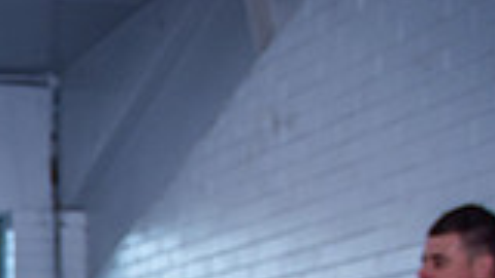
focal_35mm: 91
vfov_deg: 11.6
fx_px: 1194
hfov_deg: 20.4
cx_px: -226
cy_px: 595
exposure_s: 1/160
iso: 400
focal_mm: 16
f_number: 2.8
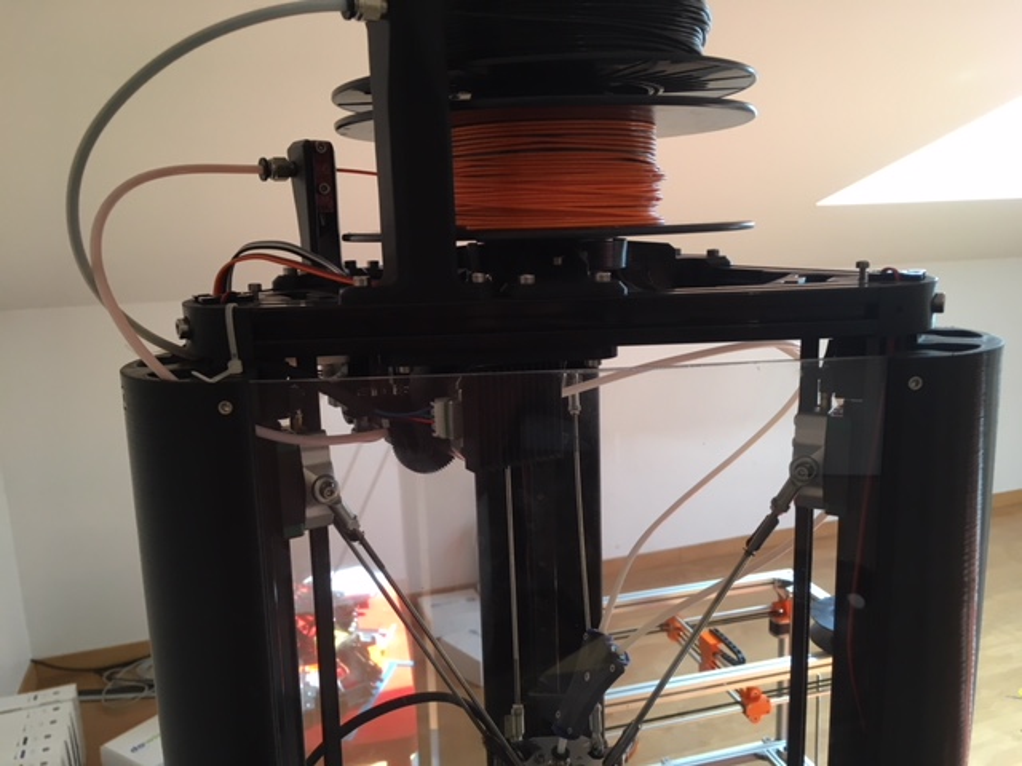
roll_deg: +2.1
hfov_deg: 61.7
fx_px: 856
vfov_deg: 48.2
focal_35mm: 29
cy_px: 383
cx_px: 511
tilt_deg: -11.7
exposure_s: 1/33
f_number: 2.2
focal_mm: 4.15
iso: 80
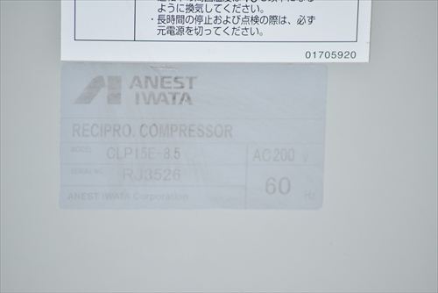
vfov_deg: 3.1
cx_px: 219
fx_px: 5478
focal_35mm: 450
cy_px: 146
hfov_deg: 4.6
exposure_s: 1/400
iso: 1250
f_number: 6.3
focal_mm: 300
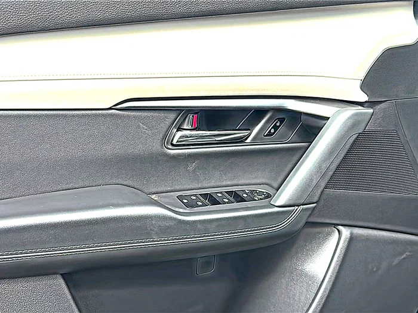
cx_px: 209
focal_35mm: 39
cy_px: 156
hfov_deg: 47.9
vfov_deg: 36.8
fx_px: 471
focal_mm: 6.86
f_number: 1.78
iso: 80
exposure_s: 1/1325
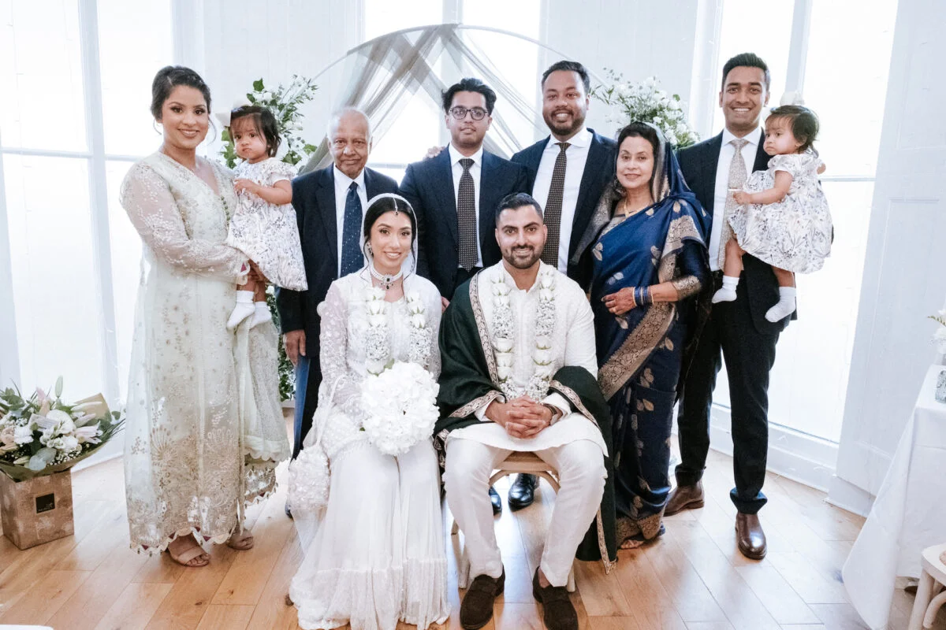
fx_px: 696
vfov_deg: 48.8
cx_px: 469
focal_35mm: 26
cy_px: 312
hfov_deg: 68.4
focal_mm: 16.5
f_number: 6.4
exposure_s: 1/250
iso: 10000
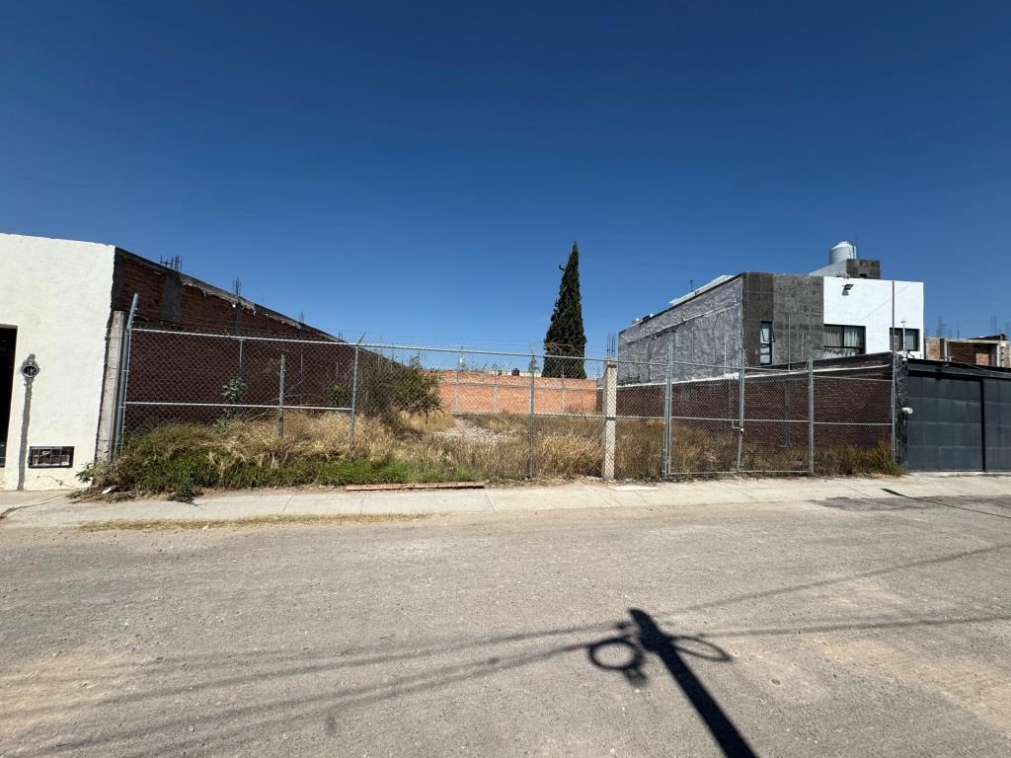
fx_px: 409
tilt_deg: +3.4
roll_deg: -2.1
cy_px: 379
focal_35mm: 14
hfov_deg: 102.1
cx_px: 506
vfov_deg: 85.7
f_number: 2.2
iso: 50
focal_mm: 2.22
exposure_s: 1/3106
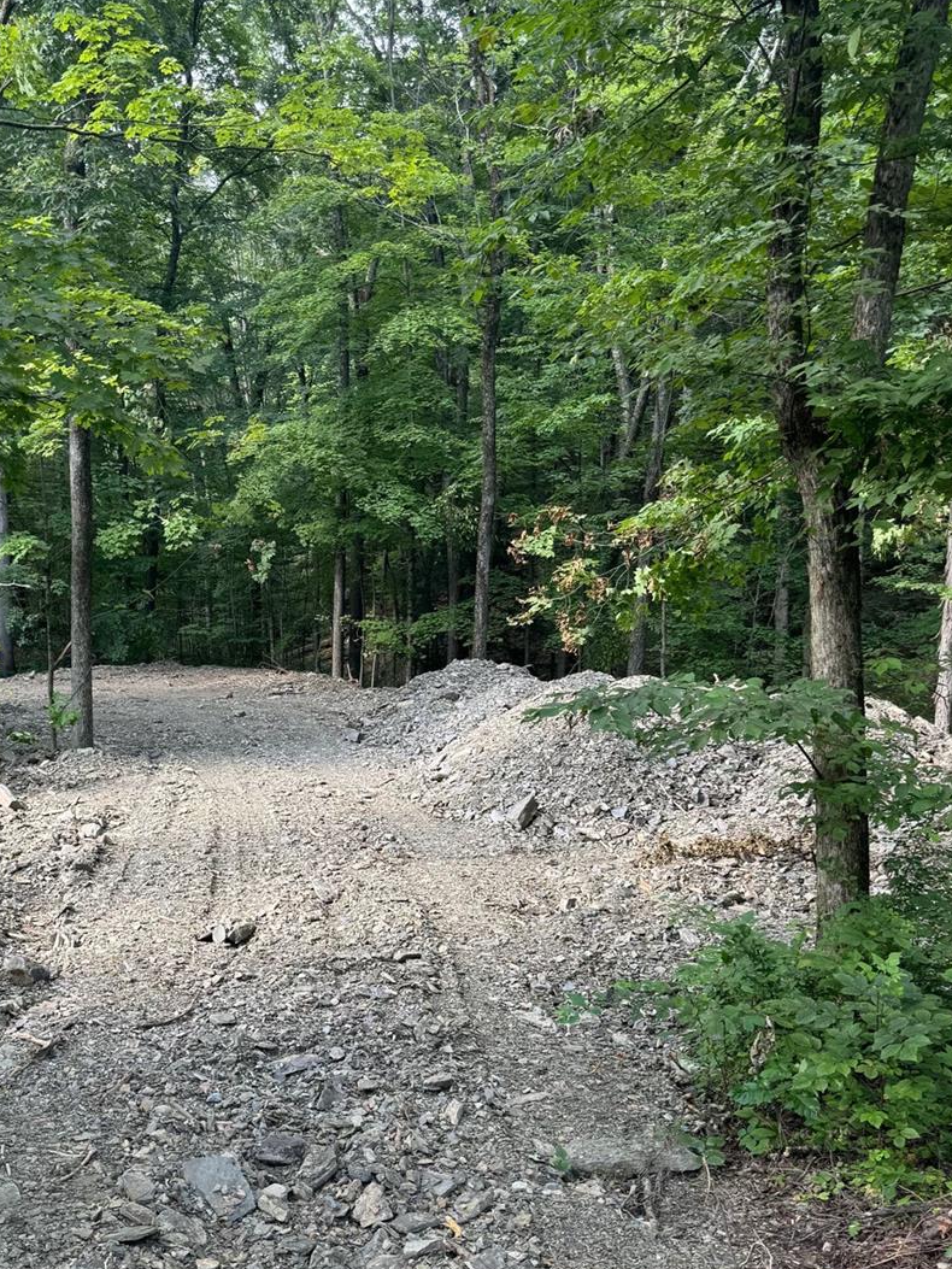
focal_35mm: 35
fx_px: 1283
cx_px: 322
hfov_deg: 40.2
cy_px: 783
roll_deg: -2.1
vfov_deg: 52.1
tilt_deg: -13.1
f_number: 1.78
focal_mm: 6.76
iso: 64
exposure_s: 1/121
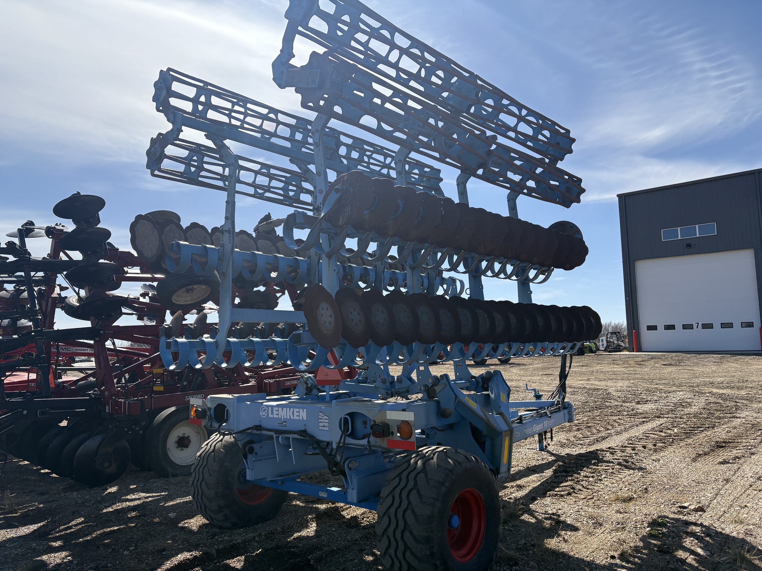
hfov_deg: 67.3
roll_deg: +1.8
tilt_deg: +8.1
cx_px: 381
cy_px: 286
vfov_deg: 53.1
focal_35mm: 26
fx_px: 572
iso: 64
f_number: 1.6
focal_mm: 5.96
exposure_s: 1/5348
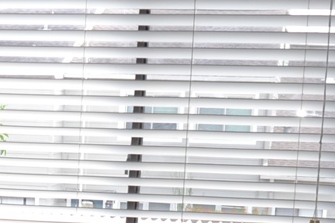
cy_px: 333
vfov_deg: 10.0
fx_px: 1238
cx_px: -107
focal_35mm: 133
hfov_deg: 14.7
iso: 220
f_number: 4
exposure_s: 1/125
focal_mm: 20
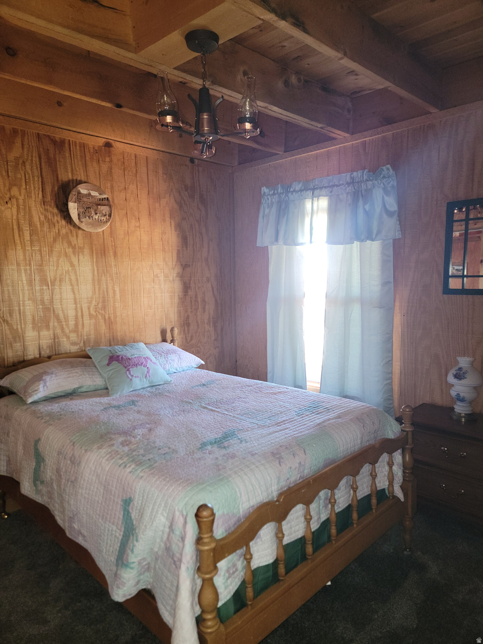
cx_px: 242
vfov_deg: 71.6
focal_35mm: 24
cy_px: 322
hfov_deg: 56.8
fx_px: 446
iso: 160
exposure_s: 1/20
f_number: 1.8
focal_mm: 6.7
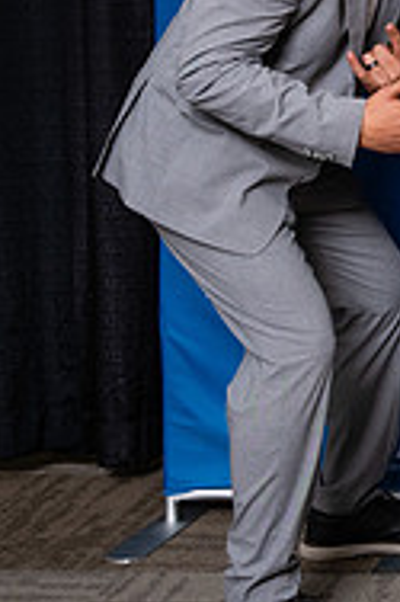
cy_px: 22
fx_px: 1920
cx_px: 825
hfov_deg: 10.8
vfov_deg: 17.5
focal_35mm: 115
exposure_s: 1/200
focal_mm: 34
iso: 500
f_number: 5.6
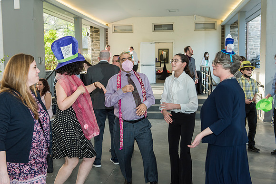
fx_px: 337
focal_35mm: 44
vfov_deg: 30.5
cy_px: 92
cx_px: 138
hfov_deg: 44.5
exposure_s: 1/160
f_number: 4
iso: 640
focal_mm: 44
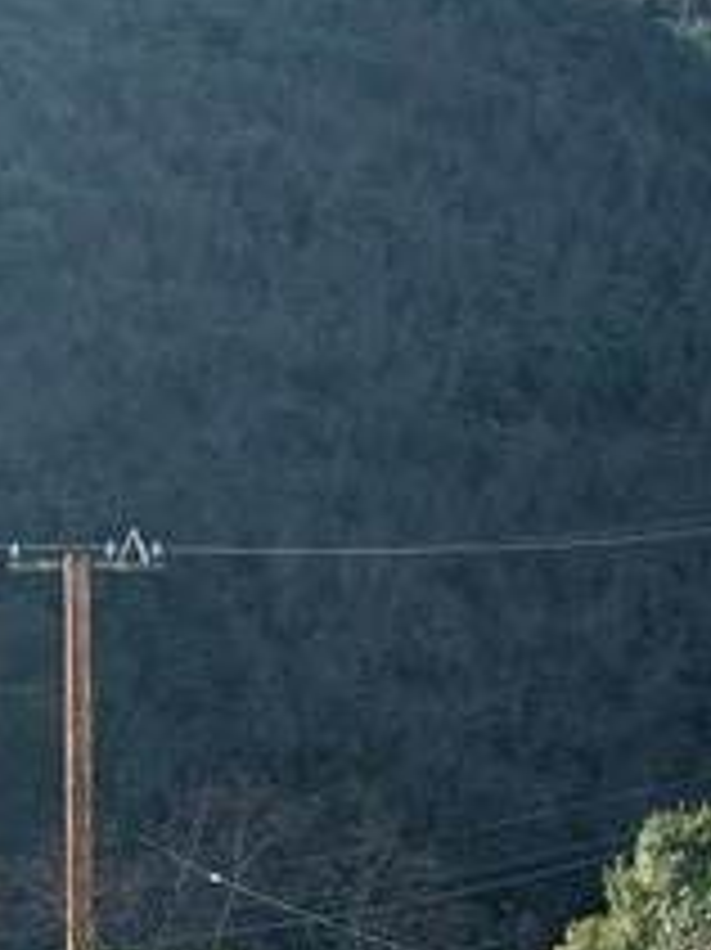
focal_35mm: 126
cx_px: 644
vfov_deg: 15.2
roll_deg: -0.3
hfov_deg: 11.7
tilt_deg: -3.5
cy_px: 1108
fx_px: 3454
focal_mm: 4.25
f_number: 1.8
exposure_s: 1/1065
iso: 25
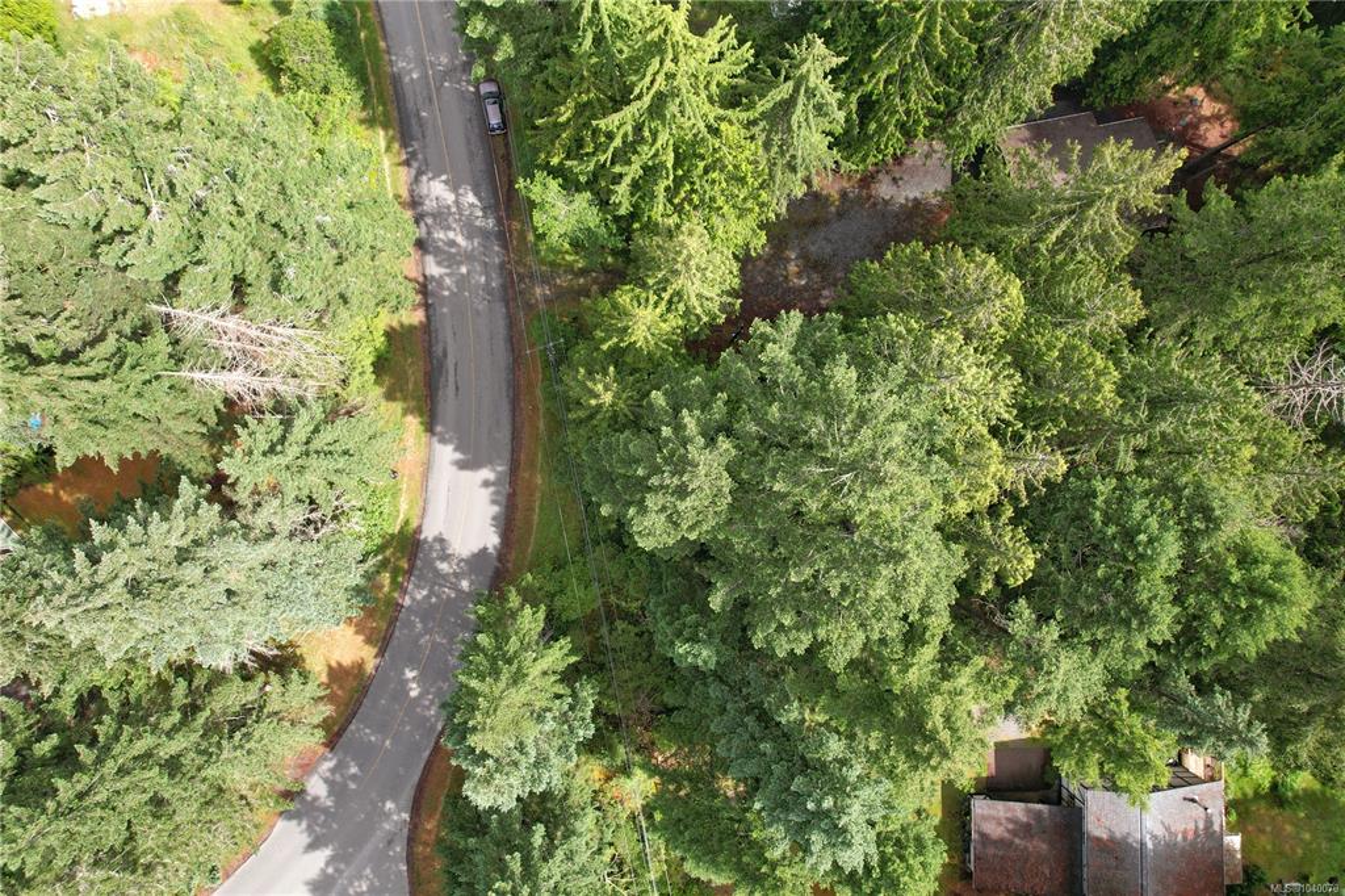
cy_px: 448
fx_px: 822
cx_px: 672
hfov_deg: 78.6
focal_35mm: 22
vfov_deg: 57.2
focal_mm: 8.38
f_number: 2.8
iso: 100
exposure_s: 1/50
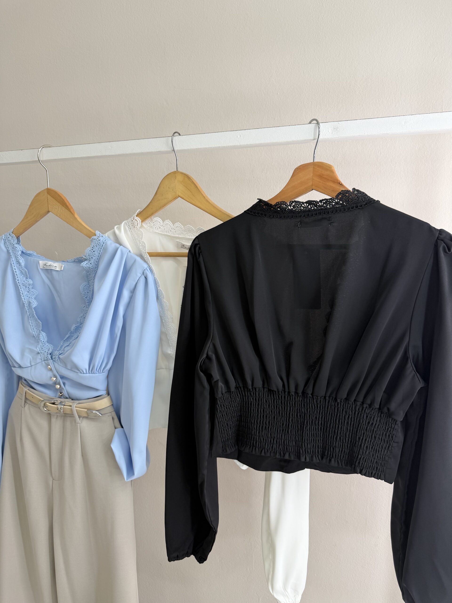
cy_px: 302
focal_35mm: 24
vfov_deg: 71.6
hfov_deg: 56.8
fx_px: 418
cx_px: 226
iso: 64
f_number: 1.78
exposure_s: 1/162
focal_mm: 6.76
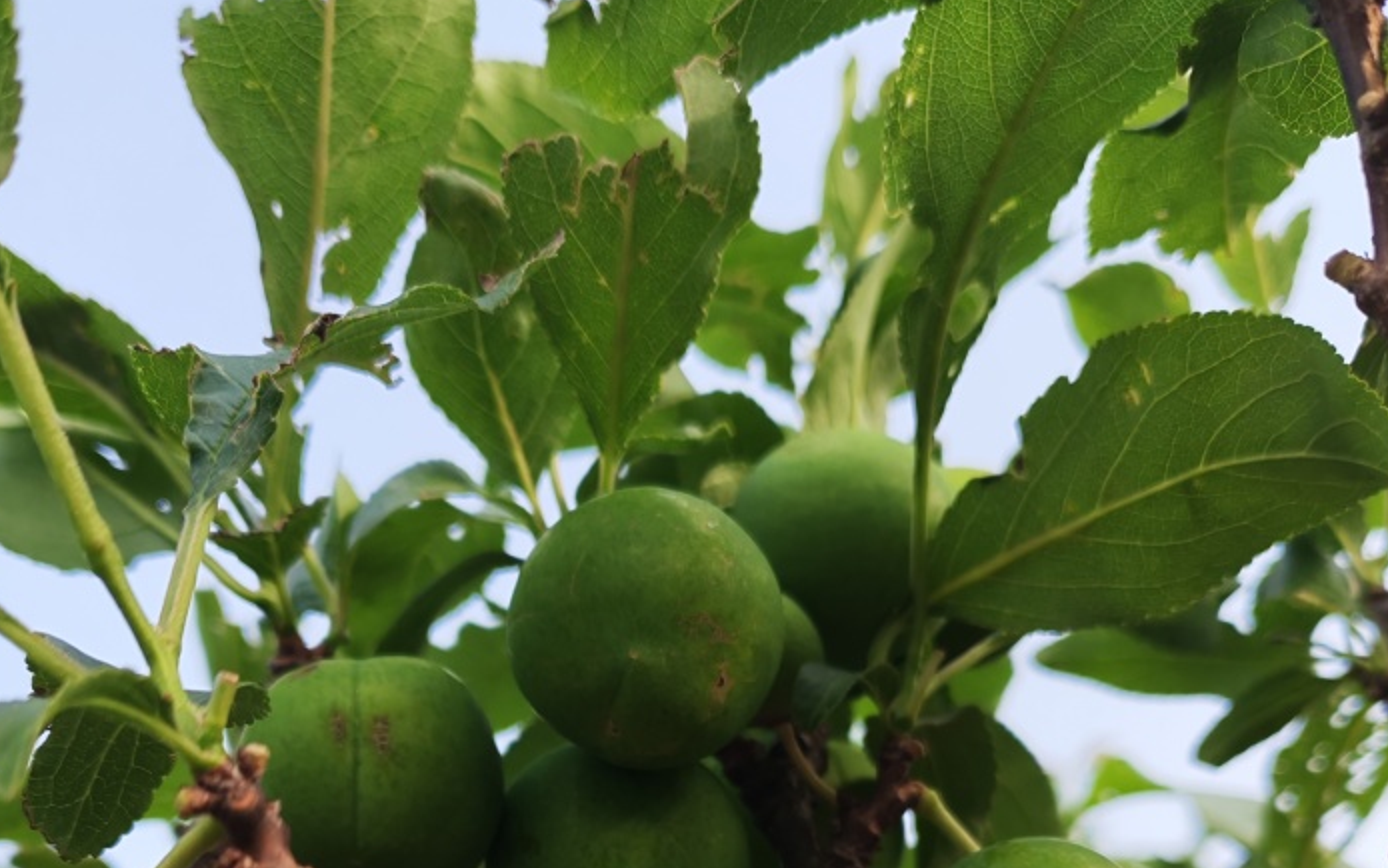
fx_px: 1665
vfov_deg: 27.1
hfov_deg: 45.2
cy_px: 925
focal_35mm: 44
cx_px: 644
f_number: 1.95
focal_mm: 5.52
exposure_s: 1/310
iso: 50
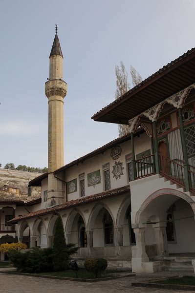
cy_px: 146
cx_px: 98
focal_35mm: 36
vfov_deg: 53.2
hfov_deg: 36.8
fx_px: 293
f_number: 7.1
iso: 200
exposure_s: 1/400
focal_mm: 24
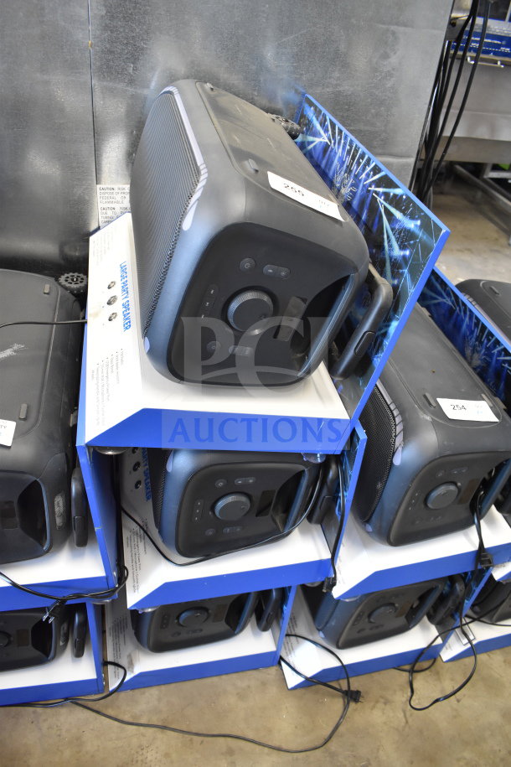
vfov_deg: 67.4
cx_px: 256
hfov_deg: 47.9
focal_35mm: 27
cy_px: 384
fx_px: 575
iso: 1600
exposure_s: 1/30
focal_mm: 18
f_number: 3.5
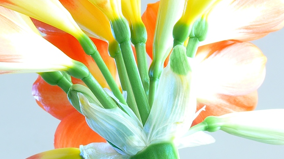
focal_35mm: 206
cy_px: 81
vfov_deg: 5.9
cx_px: 142
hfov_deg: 10.5
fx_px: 1551
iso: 100
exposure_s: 2
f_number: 11
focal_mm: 27.9
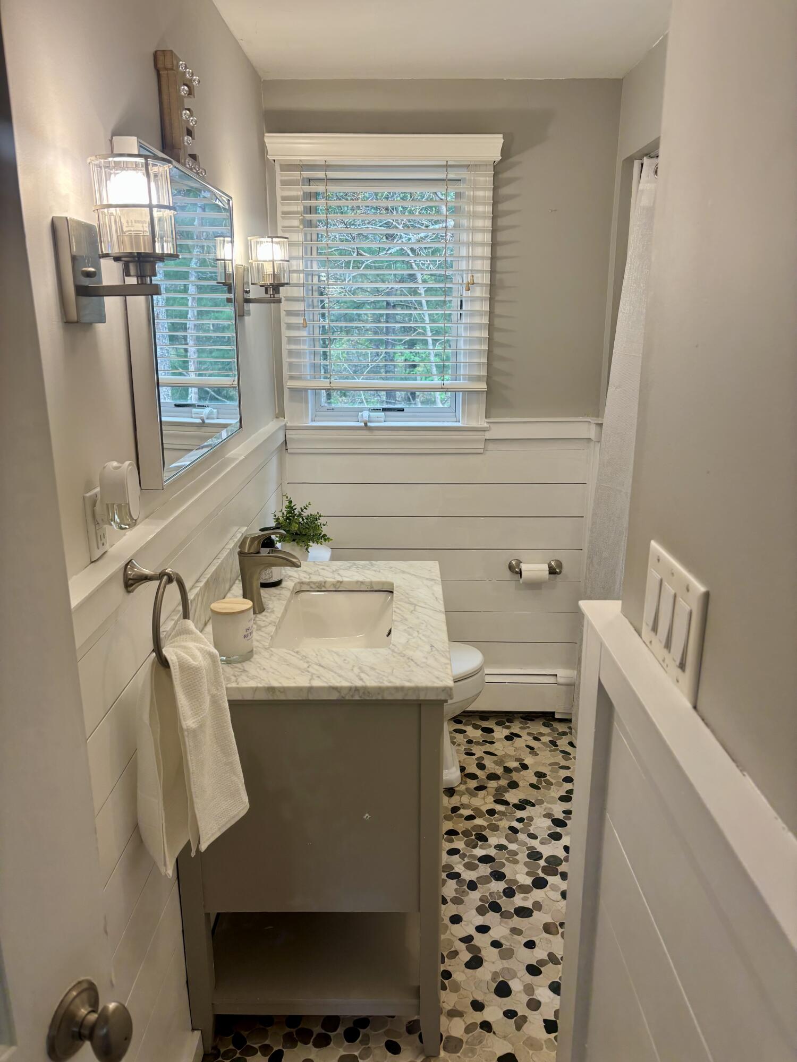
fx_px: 798
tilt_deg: -15.2
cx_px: 398
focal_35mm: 26
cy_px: 531
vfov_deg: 67.3
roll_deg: -1.0
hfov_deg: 53.1
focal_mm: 5.96
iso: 80
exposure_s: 1/120
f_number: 1.6
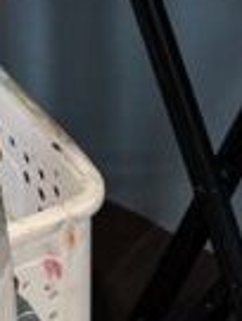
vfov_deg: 8.0
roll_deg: +1.2
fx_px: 1781
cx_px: -119
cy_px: -806
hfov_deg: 7.6
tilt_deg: -7.7
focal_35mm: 192
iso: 50
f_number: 1.6
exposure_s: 1/100
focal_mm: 5.1
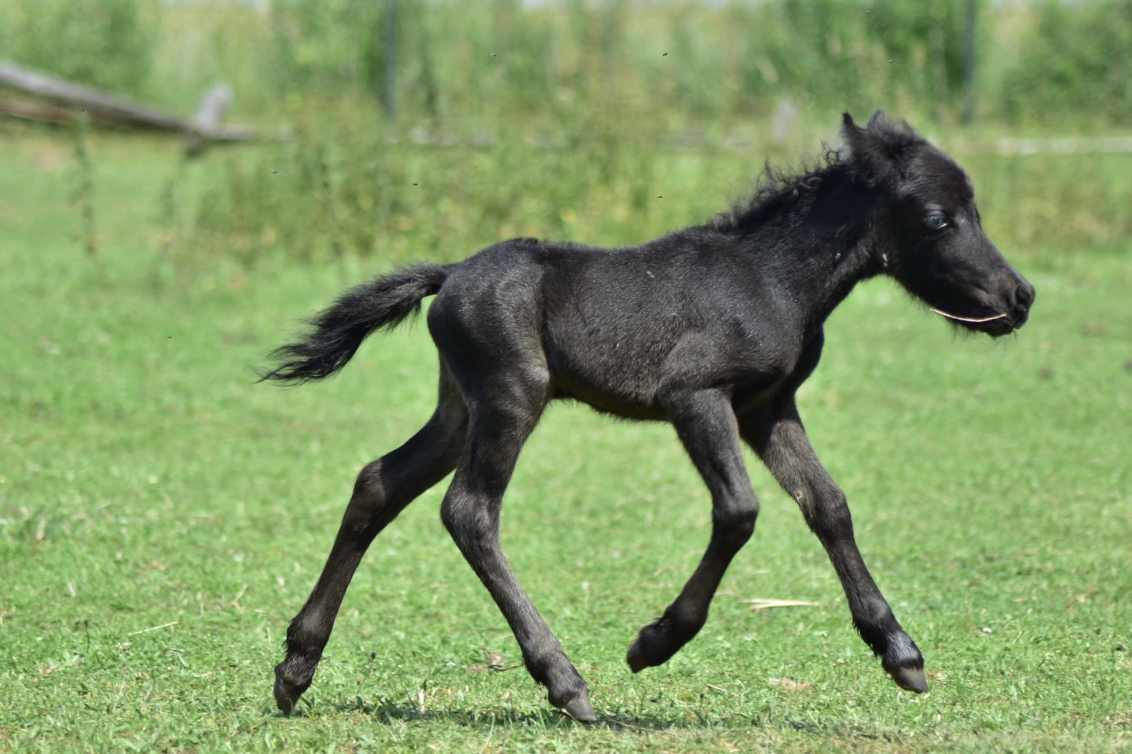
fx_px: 5753
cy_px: 377
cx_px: 566
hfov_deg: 11.2
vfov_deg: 7.5
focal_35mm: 183
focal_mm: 122
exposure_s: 1/800
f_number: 4.2
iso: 100
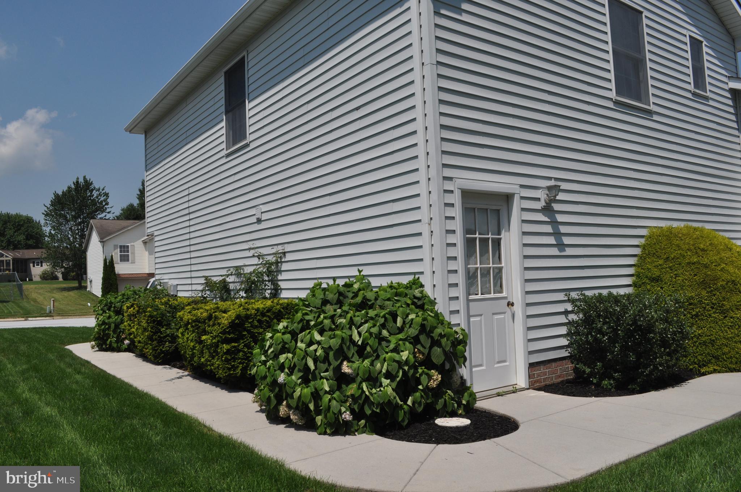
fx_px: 555
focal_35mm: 27
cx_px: 370
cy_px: 246
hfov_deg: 67.4
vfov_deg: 47.8
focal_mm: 18
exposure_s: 1/640
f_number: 13
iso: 320
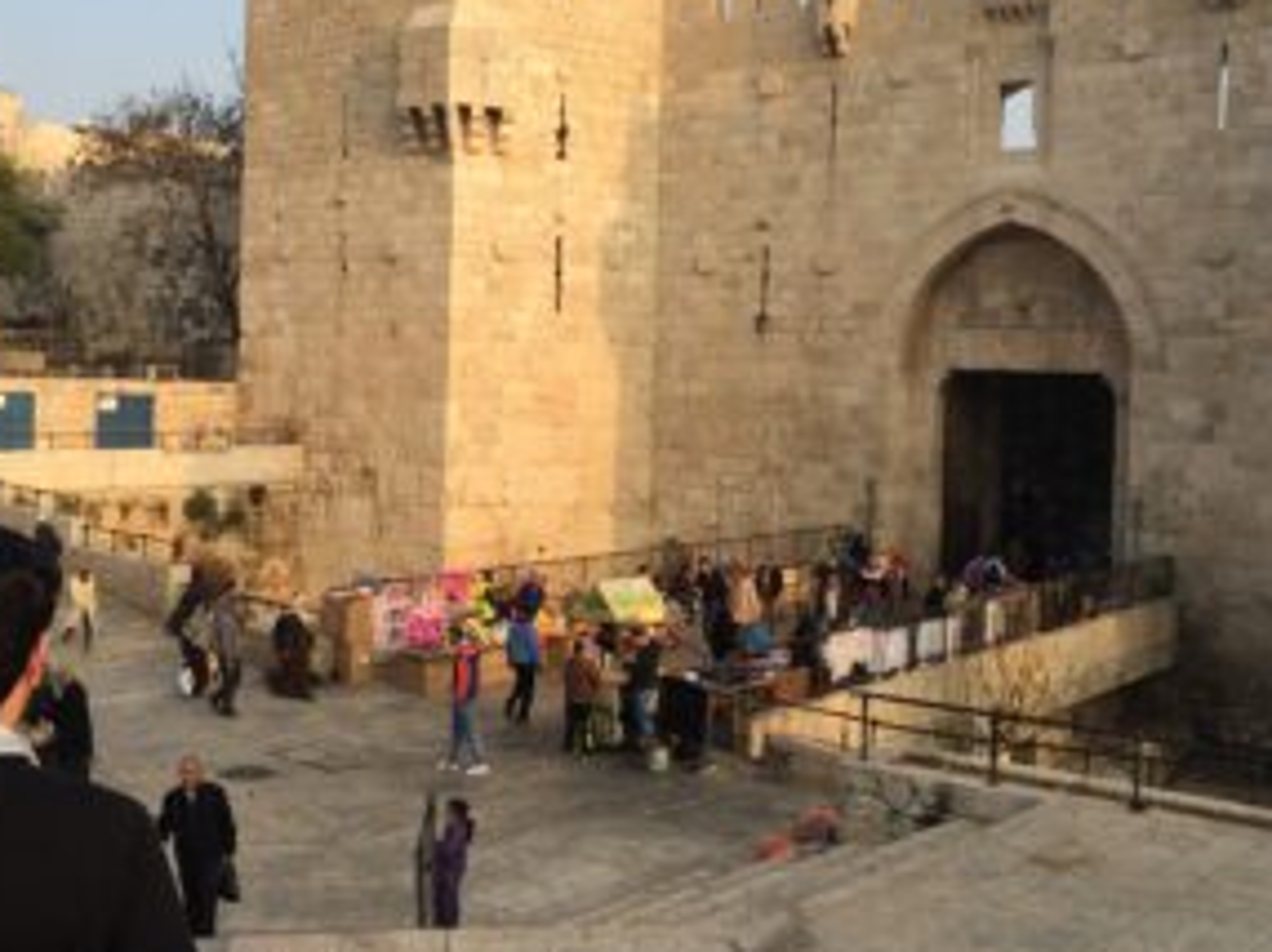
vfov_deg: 34.2
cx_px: 538
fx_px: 1542
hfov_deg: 44.7
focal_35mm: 42
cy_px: 405
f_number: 2.2
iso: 32
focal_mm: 4.12
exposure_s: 1/820
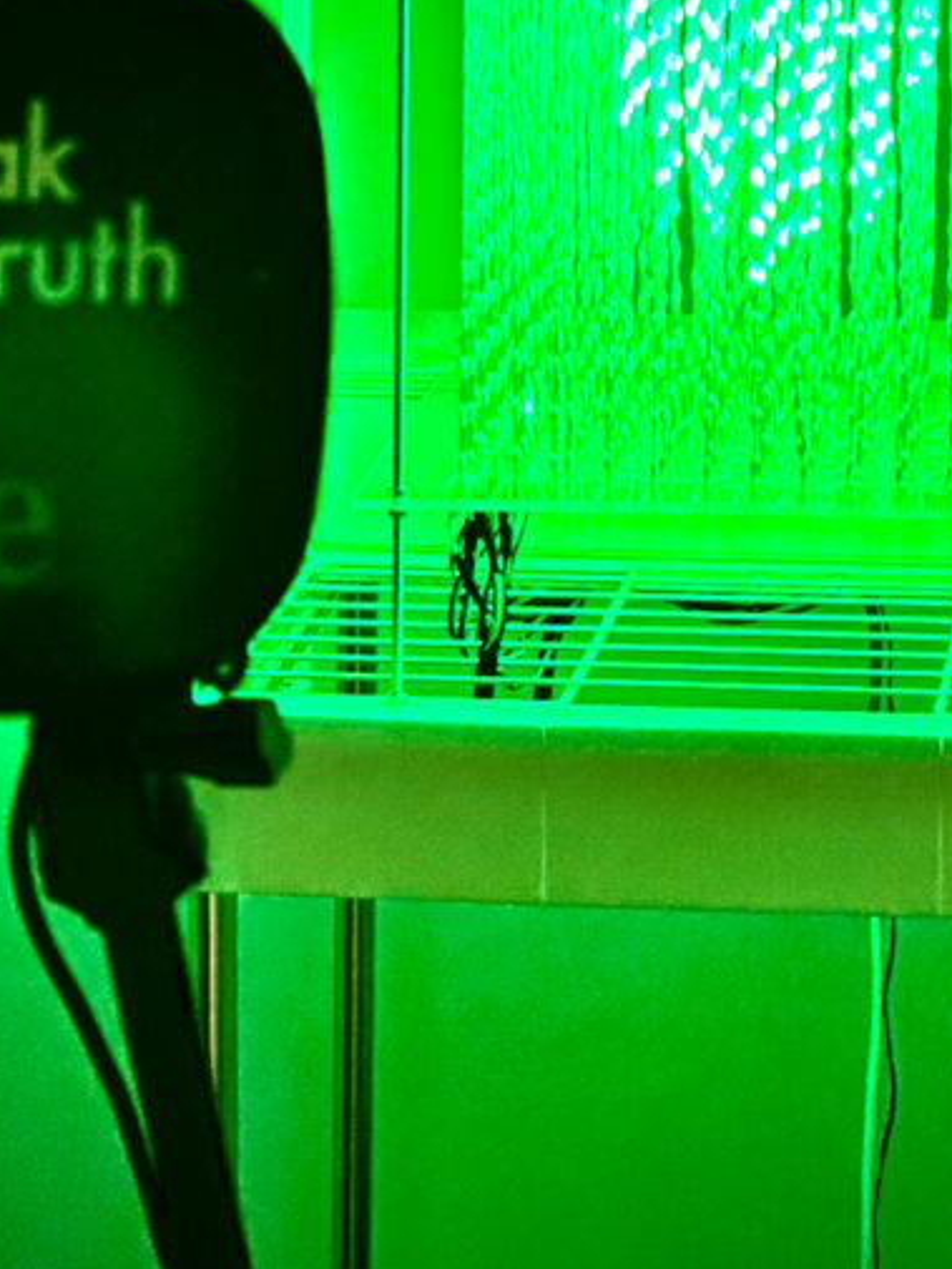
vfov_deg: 12.6
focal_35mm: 156
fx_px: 5718
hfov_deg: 9.5
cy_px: 254
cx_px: 460
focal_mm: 9
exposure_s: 1/50
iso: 640
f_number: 2.8
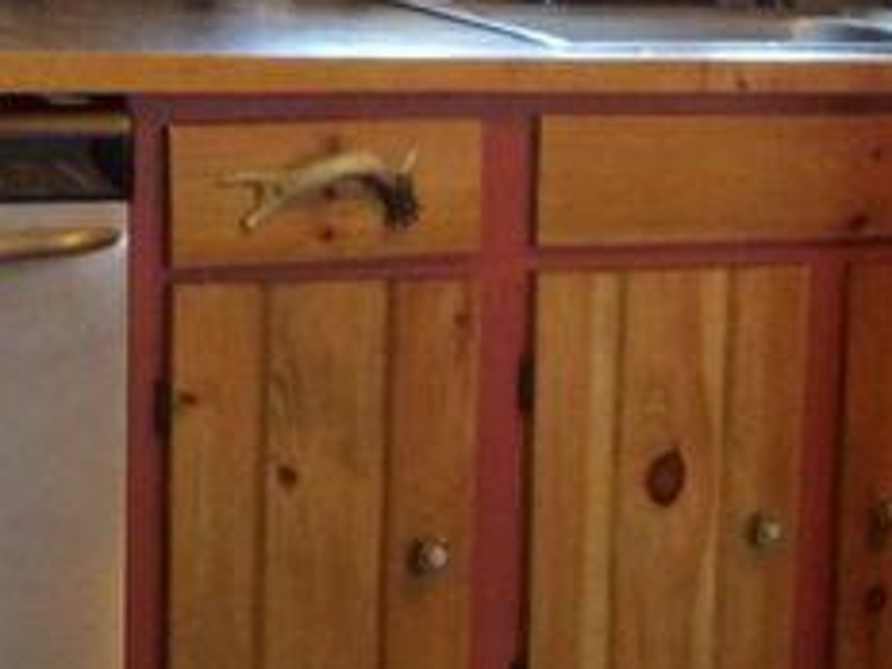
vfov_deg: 13.0
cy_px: 461
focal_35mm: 114
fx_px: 2938
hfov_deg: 16.7
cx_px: 1004
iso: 800
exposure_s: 1/10
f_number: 3.6
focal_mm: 5.9
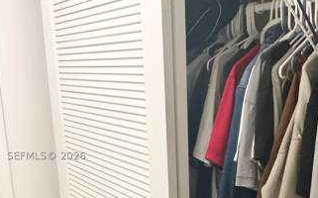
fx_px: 398
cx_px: 176
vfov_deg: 27.4
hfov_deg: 43.5
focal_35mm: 46
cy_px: 155
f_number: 1.8
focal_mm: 3
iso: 200
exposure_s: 1/60
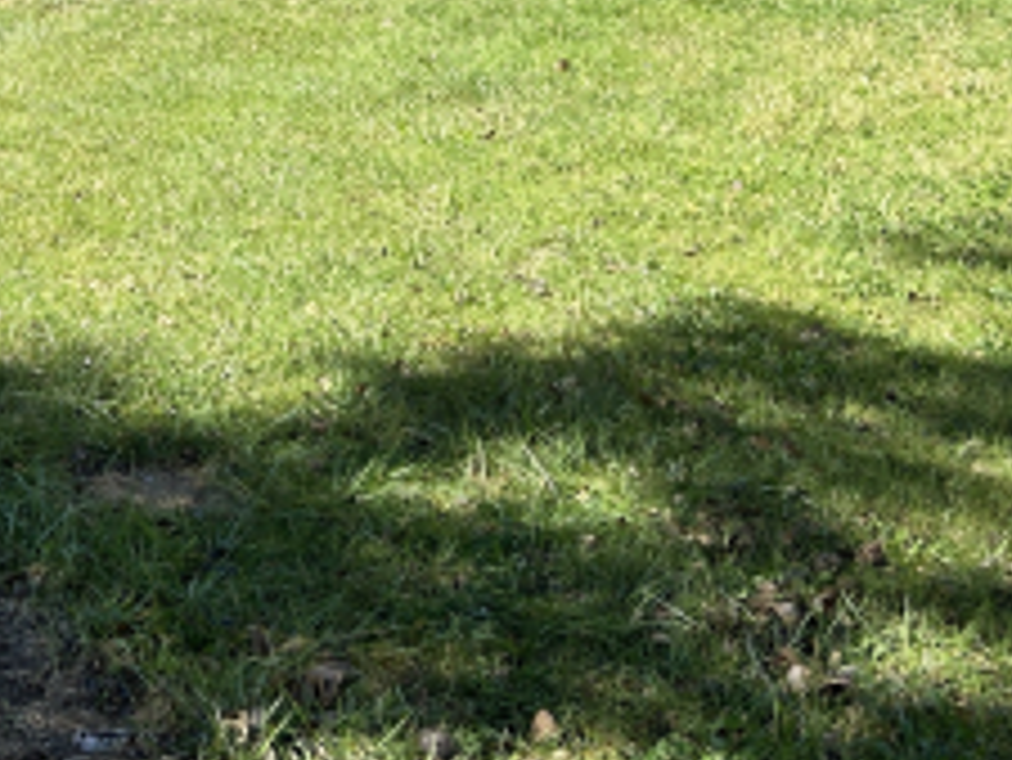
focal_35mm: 77
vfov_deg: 17.9
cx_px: -11
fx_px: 2252
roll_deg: -0.4
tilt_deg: -1.4
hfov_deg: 24.1
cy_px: -234
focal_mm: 5.7
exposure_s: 1/1377
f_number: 1.5
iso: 50
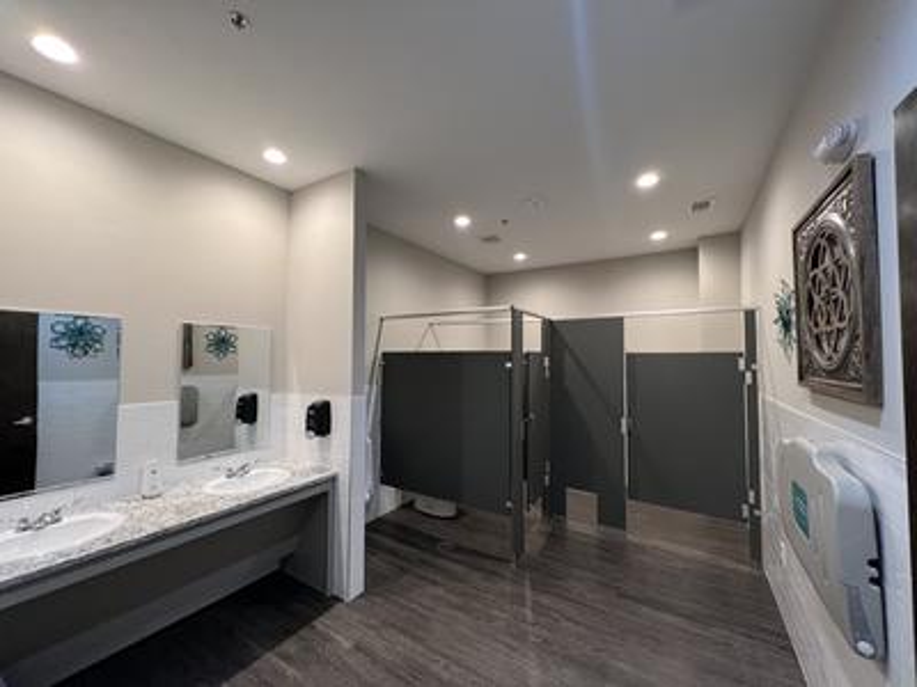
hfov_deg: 106.2
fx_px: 344
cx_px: 458
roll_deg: -0.5
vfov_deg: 89.9
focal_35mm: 13
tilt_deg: +2.3
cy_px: 344
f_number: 1.8
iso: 250
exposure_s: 1/60
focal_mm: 1.57
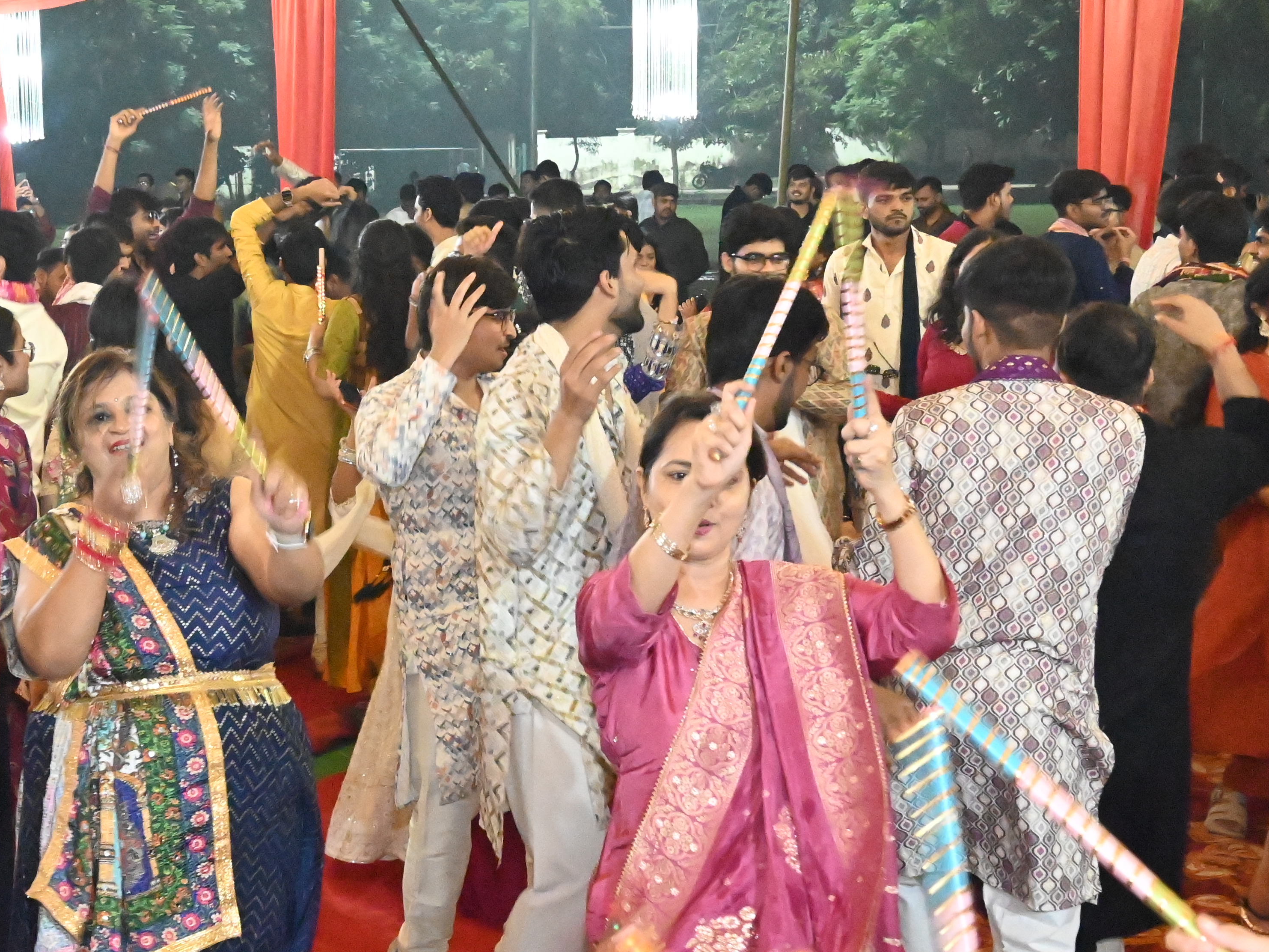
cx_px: 271
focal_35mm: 66
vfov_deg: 22.1
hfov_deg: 28.7
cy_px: 561
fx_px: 2433
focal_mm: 24.5
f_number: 7.1
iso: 16000
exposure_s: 1/80
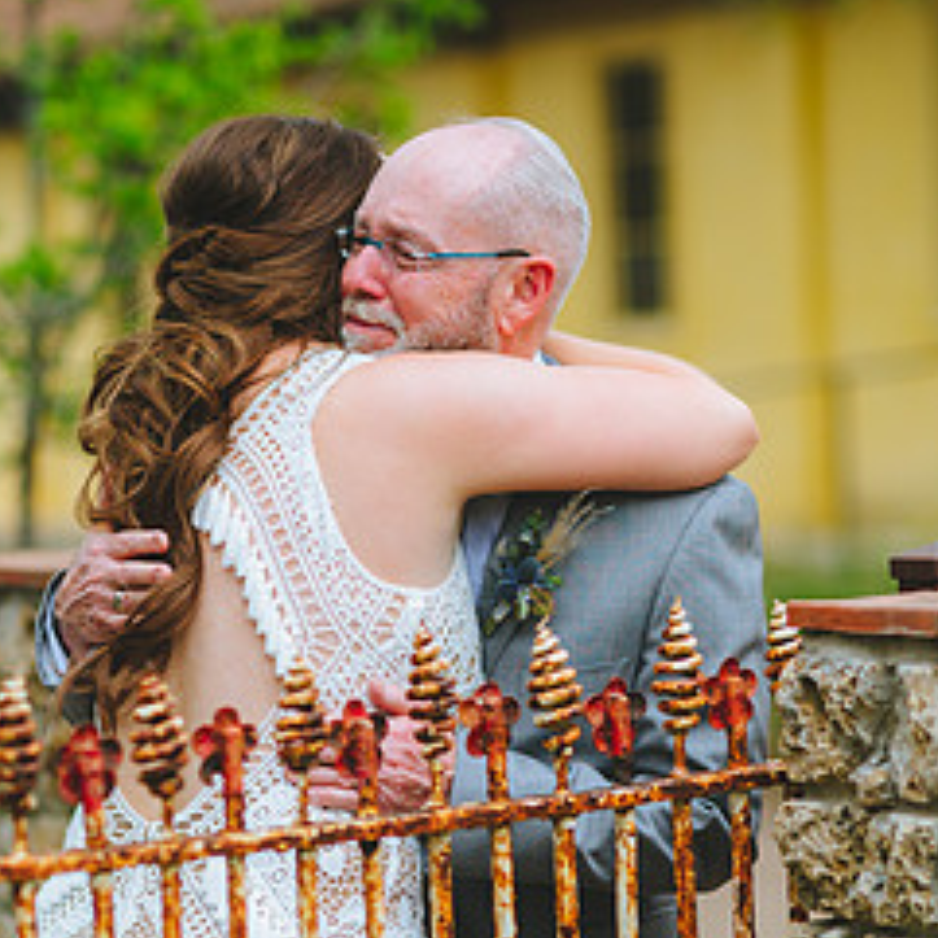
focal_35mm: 135
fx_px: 4139
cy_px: 568
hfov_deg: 12.9
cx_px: 364
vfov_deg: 12.9
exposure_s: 1/1000
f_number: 2
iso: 200
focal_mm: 85
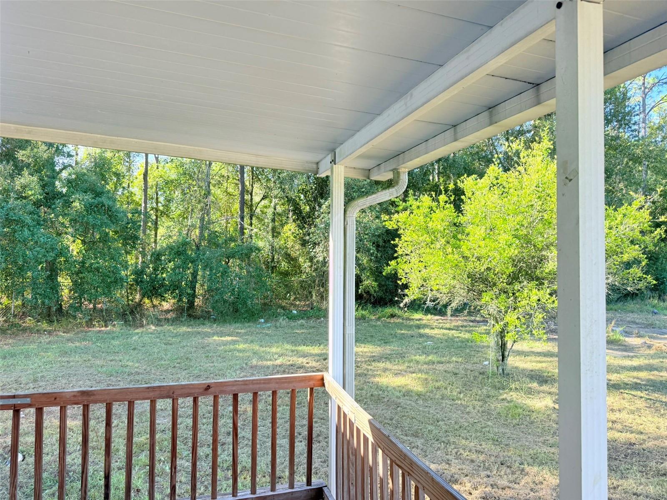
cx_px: 334
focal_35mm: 24
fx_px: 462
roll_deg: +0.2
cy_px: 250
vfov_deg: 56.8
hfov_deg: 71.6
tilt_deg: +1.0
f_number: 1.78
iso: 100
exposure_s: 1/643
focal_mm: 6.76
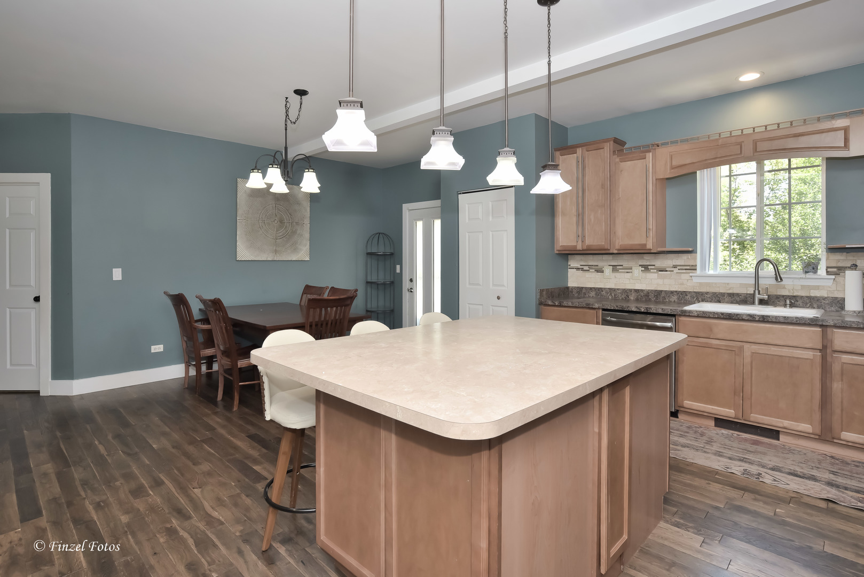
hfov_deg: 90.0
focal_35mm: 18
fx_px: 432
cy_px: 288
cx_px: 432
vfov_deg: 67.4
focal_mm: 18
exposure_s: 1/50
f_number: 7.1
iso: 400
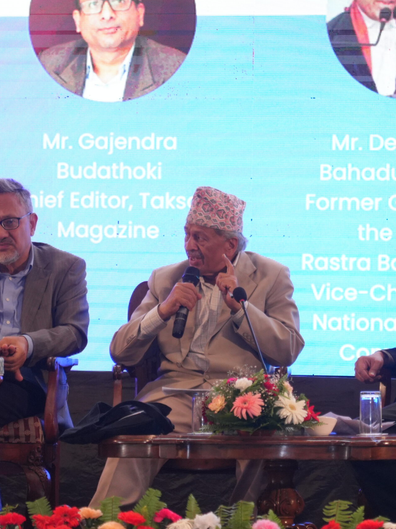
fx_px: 3249
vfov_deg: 9.3
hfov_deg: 7.0
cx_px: 265
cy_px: 265
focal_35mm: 213
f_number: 4
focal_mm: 98
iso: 2500
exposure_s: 1/125
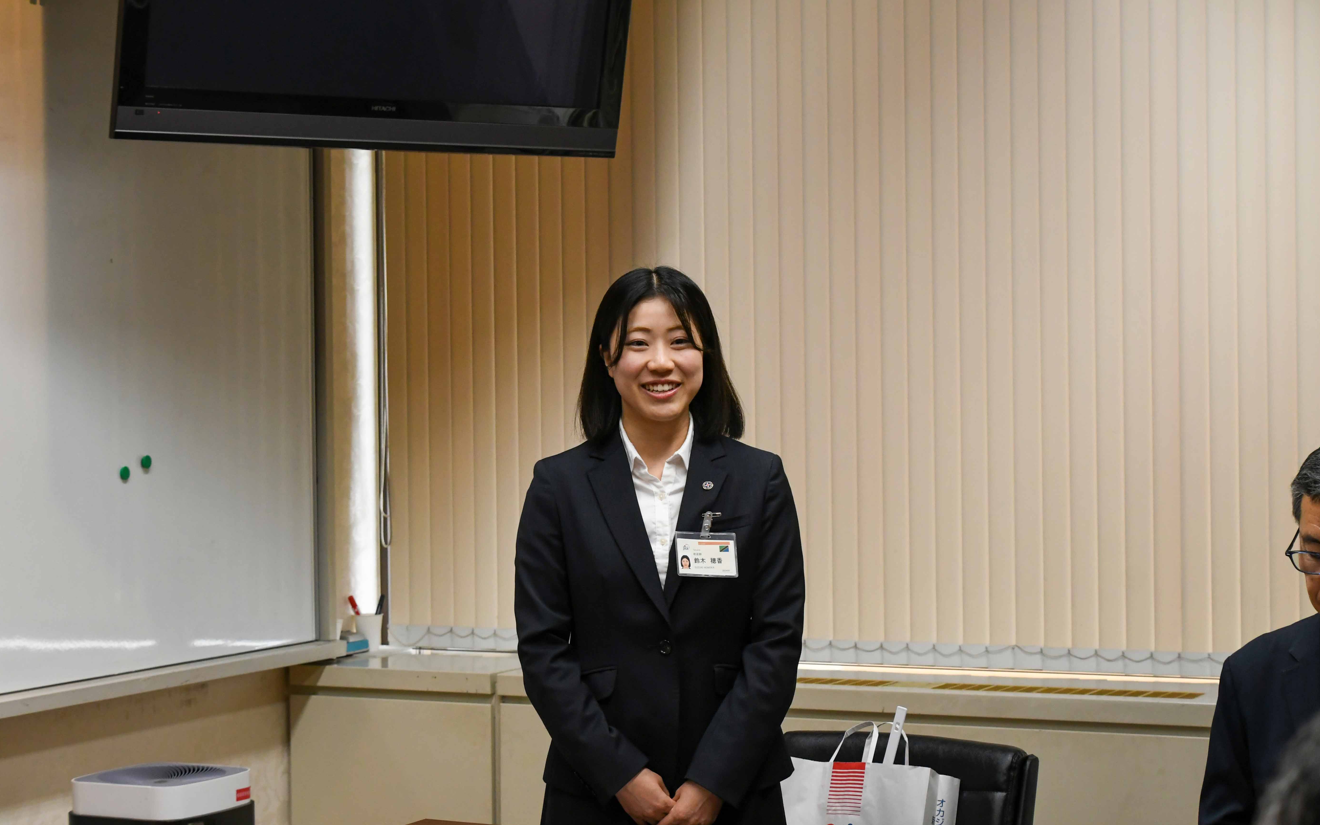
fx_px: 2662
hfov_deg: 27.8
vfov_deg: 17.6
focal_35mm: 74
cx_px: 657
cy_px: 398
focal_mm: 48
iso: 2000
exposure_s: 1/250
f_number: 7.1
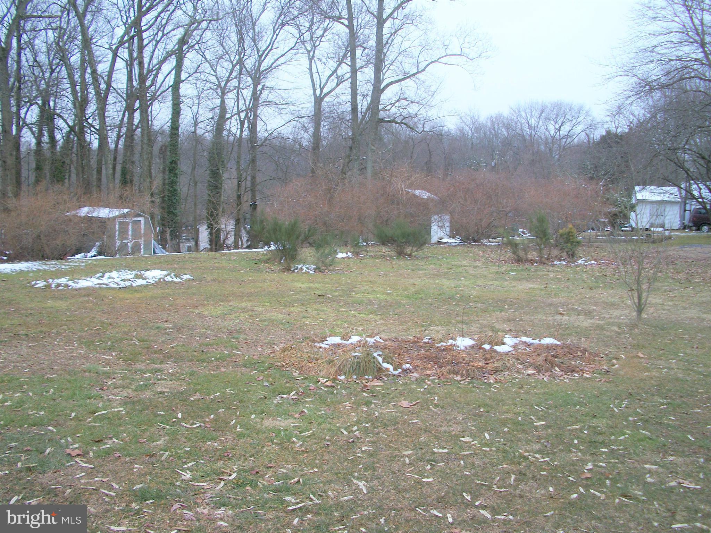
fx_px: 719
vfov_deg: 40.7
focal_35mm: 35
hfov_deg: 52.6
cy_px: 266
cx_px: 356
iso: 80
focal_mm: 6.3
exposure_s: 1/40
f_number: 3.1
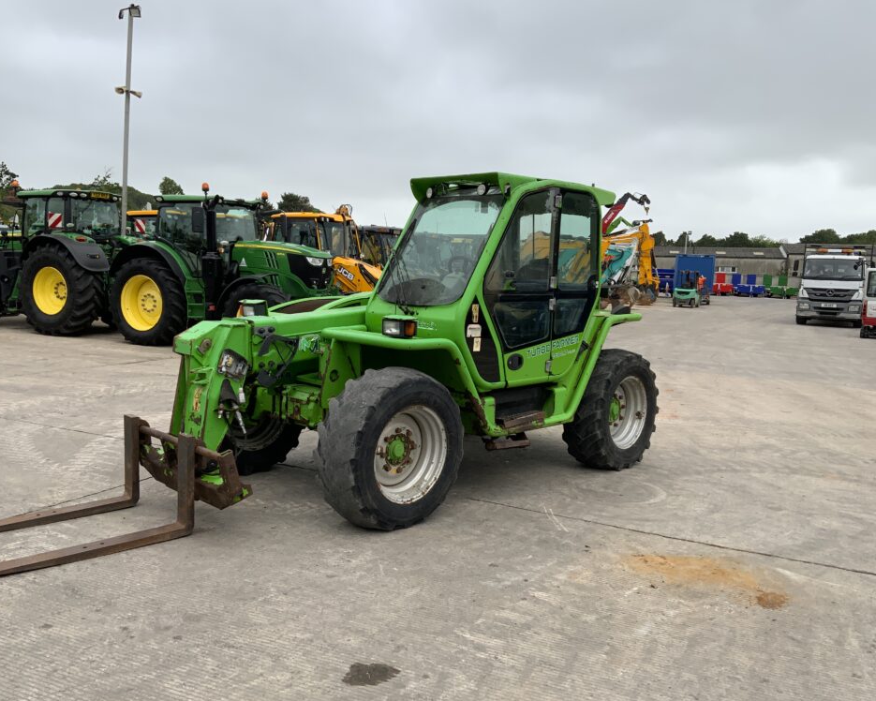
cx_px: 411
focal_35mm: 31
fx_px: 804
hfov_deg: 57.1
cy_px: 359
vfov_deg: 47.1
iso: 16
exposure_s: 1/383
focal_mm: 3
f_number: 1.8
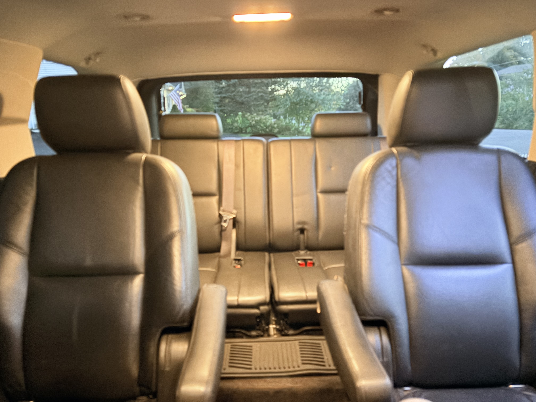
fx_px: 403
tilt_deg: -11.8
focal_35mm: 26
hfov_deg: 67.3
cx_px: 268
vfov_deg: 53.1
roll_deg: +1.0
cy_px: 201
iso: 1000
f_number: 1.6
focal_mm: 5.96
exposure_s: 1/9
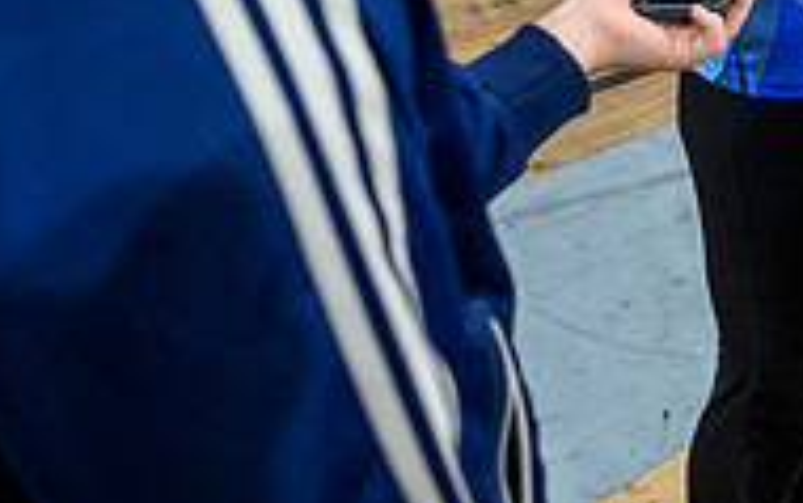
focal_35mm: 81
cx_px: 1112
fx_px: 1774
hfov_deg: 22.2
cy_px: -306
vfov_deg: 14.7
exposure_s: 1/250
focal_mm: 26
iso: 4000
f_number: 3.5
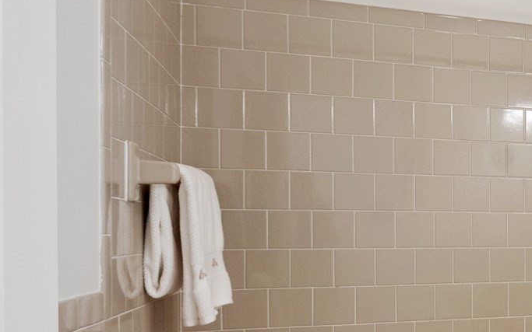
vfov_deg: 23.4
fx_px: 797
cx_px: 716
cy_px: 234
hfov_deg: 28.9
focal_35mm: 55
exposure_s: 1.6
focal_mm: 12
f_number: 8
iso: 200
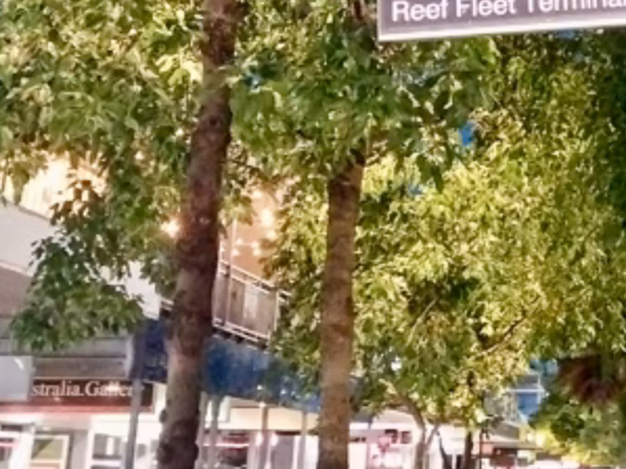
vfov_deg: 15.8
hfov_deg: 20.8
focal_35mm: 89
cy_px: -126
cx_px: 706
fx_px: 1609
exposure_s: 1/25
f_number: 1.8
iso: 800
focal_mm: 4
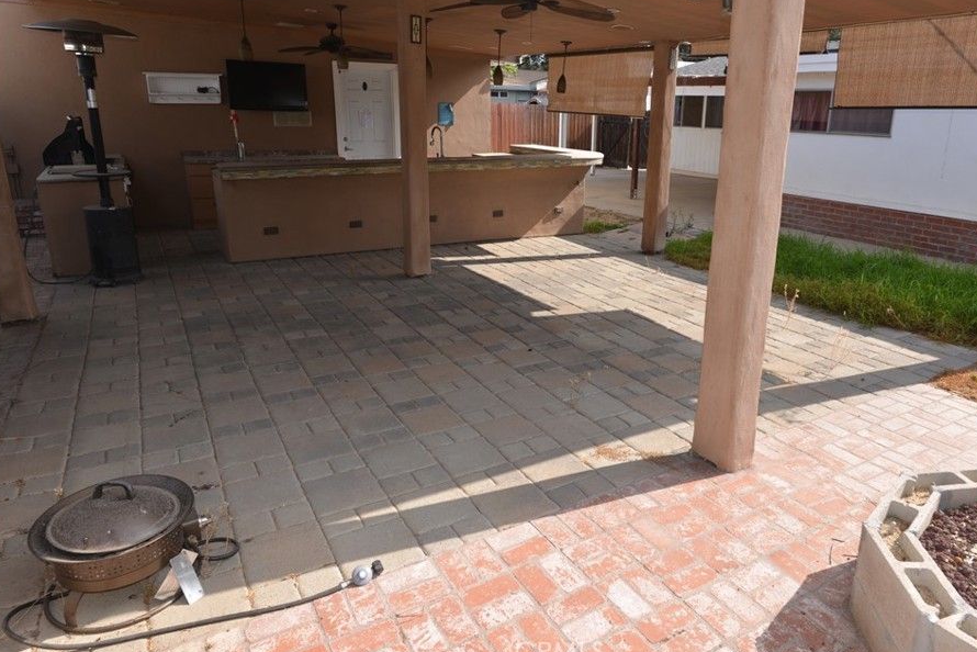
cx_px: 553
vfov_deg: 55.0
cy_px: 293
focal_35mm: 23
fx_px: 624
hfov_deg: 75.7
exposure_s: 1/200
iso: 100
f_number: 6.3
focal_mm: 20
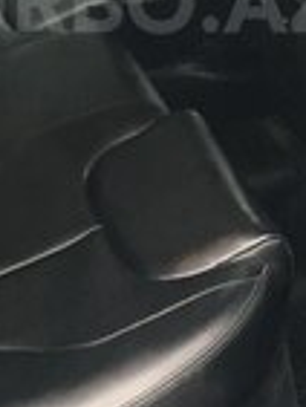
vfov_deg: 18.7
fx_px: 1200
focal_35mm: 102
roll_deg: +0.1
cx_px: 118
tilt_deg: -22.8
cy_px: 0
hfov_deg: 14.5
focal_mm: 4.15
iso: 64
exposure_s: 1/33
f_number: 2.2
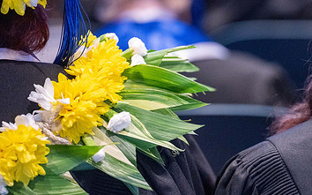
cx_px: 227
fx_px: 2839
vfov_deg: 3.9
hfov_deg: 6.3
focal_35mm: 334
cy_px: 64
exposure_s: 1/125
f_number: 2.8
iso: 6400
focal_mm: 200
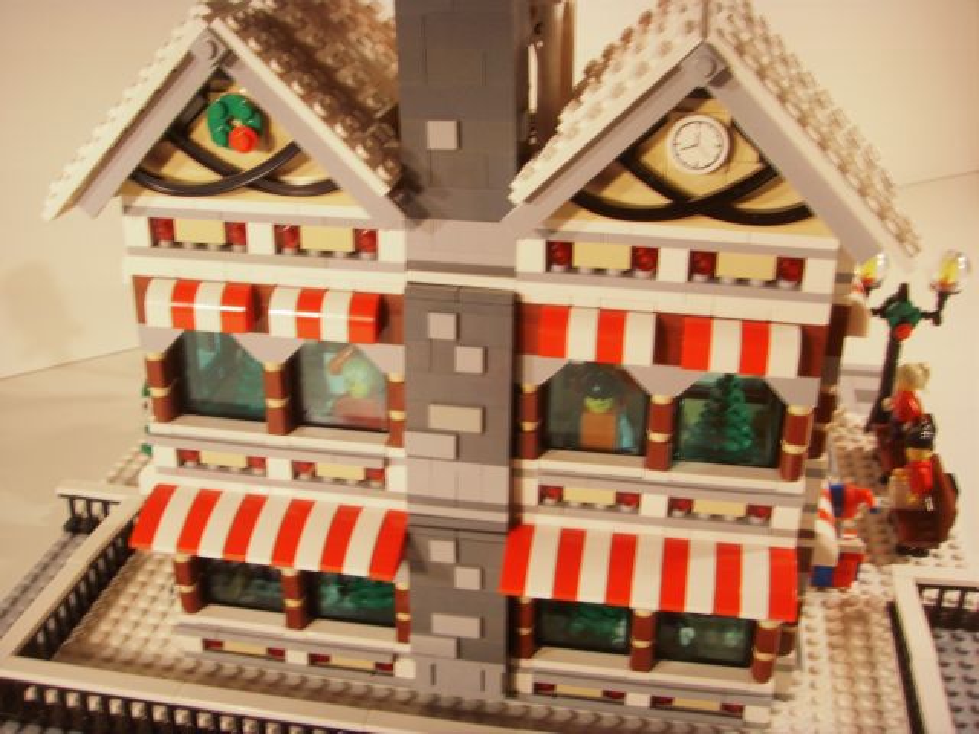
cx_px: 490
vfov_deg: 36.8
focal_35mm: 39
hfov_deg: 47.9
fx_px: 1103
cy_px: 367
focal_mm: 6.6
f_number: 3.5
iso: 63
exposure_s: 1/8
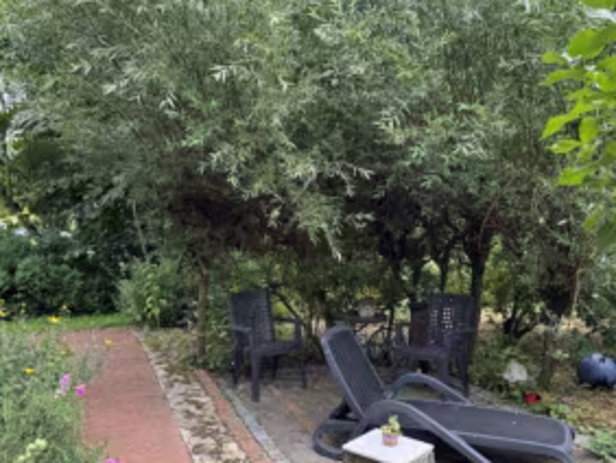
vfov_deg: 41.8
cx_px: 319
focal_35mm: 34
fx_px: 606
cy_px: 242
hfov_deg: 53.9
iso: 64
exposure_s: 1/271
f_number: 1.78
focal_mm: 6.76
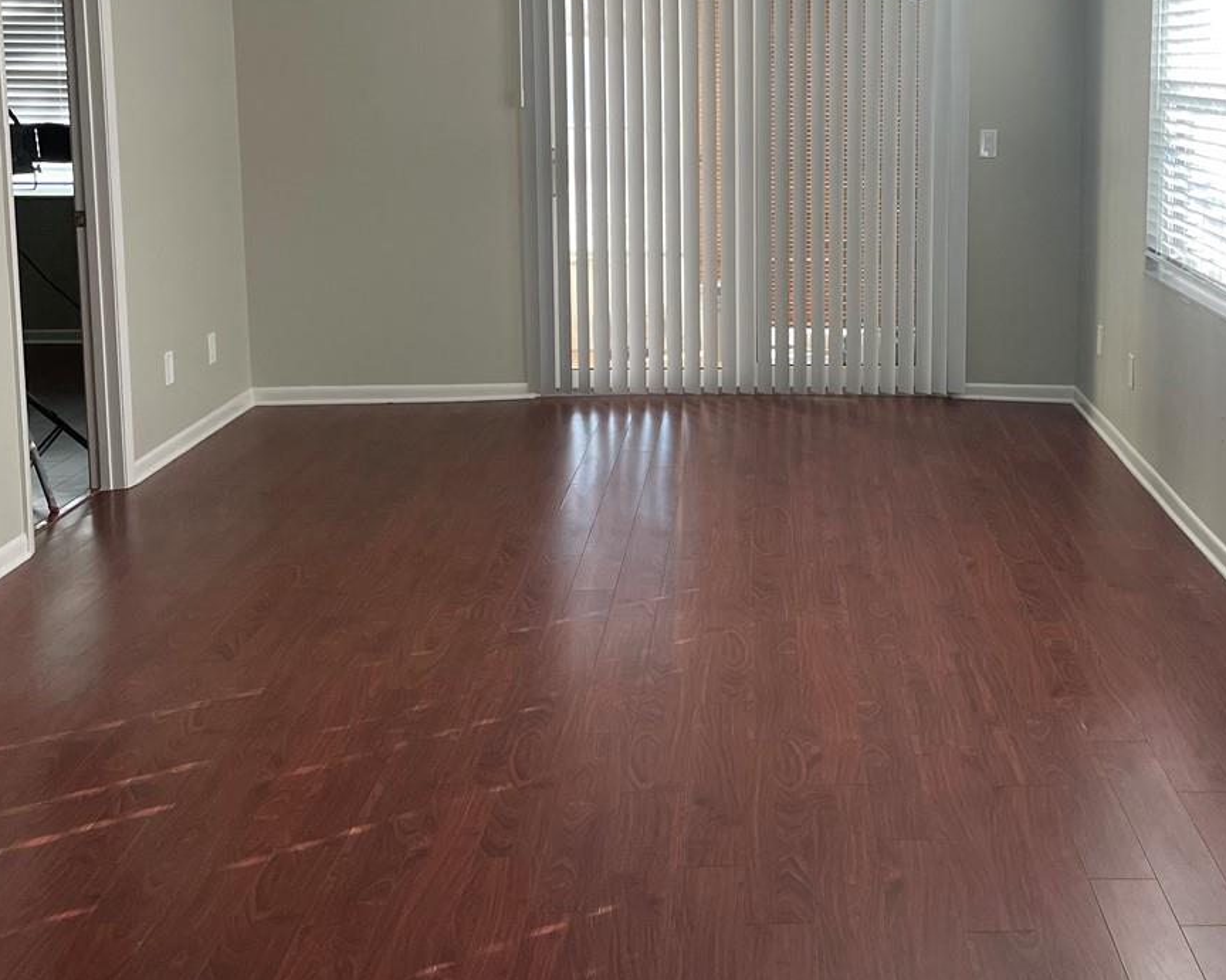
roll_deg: +0.1
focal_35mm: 47
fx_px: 1705
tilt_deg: -8.7
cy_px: 292
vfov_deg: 31.7
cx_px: 847
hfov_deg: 38.9
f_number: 1.6
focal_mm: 4.2
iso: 100
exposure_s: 1/120
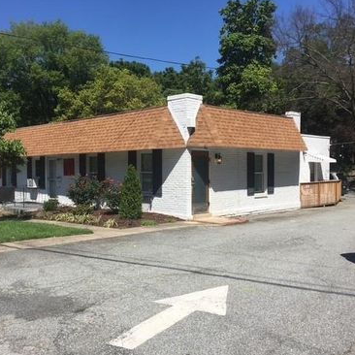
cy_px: 179
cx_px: 166
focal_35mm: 35
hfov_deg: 47.2
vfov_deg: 47.2
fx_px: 406
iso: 32
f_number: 2.2
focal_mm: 4.15
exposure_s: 1/2083
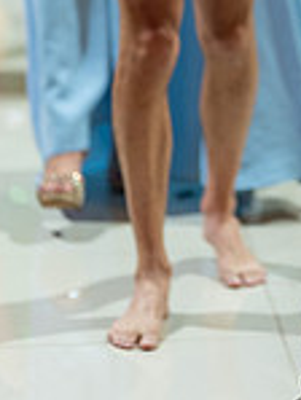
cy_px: -172
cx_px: 352
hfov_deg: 6.0
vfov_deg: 7.9
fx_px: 2848
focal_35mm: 246
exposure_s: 1/160
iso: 320
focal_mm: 85
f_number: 1.4
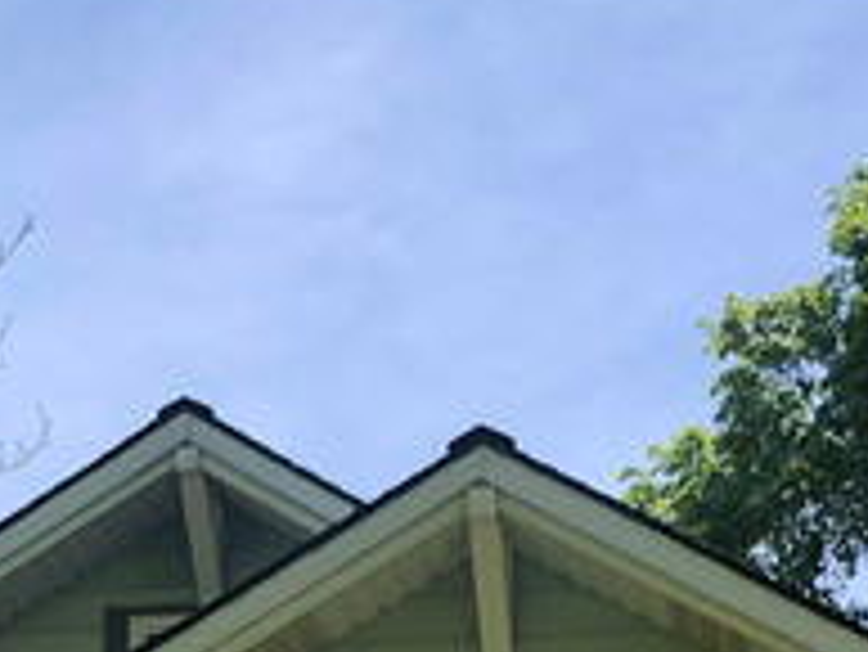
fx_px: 2911
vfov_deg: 11.9
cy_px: 1138
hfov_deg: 16.9
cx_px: 306
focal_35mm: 116
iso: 20
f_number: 1.8
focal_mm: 4
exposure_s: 1/857
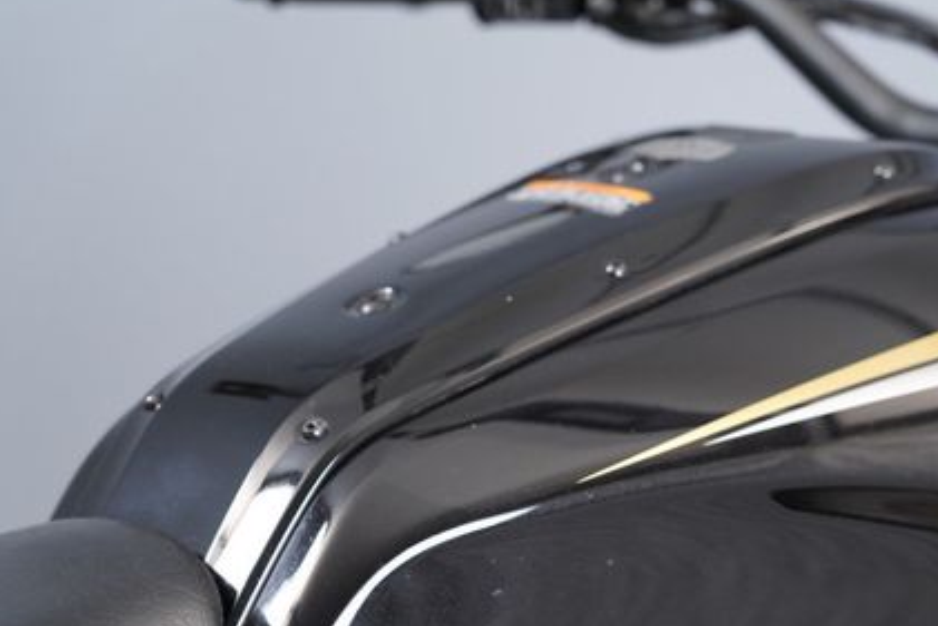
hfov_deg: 14.3
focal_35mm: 143
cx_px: 659
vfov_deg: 9.6
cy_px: 444
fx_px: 3727
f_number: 4
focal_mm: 94
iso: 1600
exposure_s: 1/100
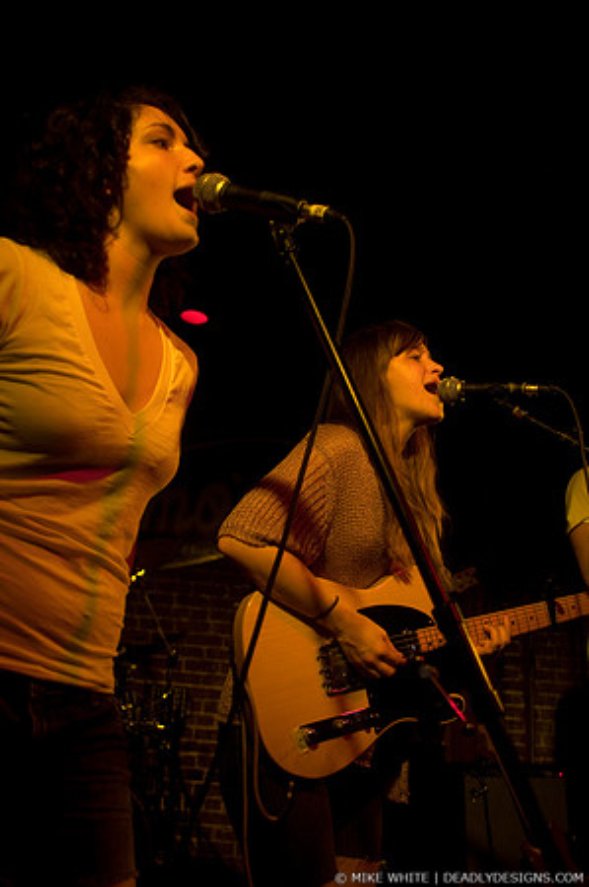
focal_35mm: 30
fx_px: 738
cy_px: 444
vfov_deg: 62.0
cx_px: 294
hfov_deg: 43.5
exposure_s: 1/125
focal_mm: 20
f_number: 2.8
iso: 1000
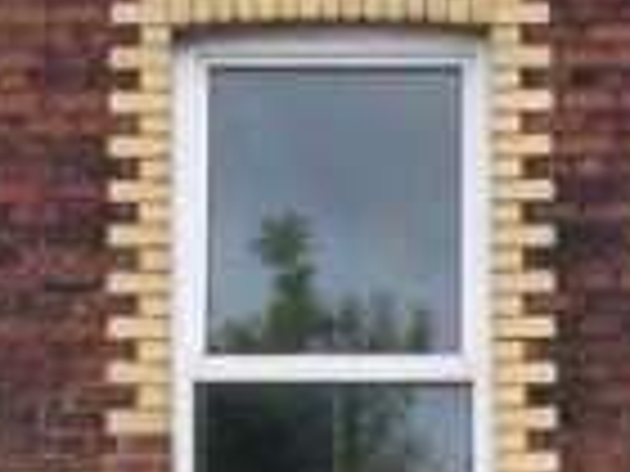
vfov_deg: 9.1
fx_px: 2876
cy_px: 753
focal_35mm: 158
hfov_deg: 12.4
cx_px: 565
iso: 64
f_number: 2.8
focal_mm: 6.3
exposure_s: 1/200
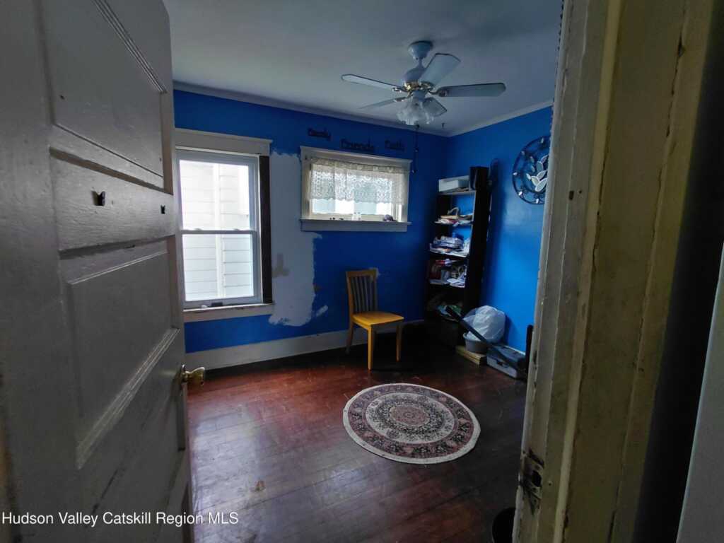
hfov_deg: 94.5
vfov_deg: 78.1
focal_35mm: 16
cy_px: 272
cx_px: 362
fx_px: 335
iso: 200
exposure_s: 1/60
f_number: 2.2
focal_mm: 1.64
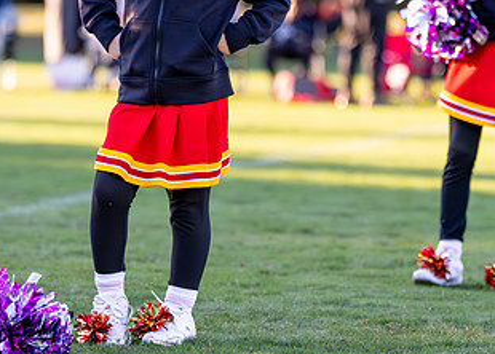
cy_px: 73
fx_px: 3701
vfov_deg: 5.5
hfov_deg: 7.6
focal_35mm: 263
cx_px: 164
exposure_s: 1/3200
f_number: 2.8
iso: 1600
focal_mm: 117
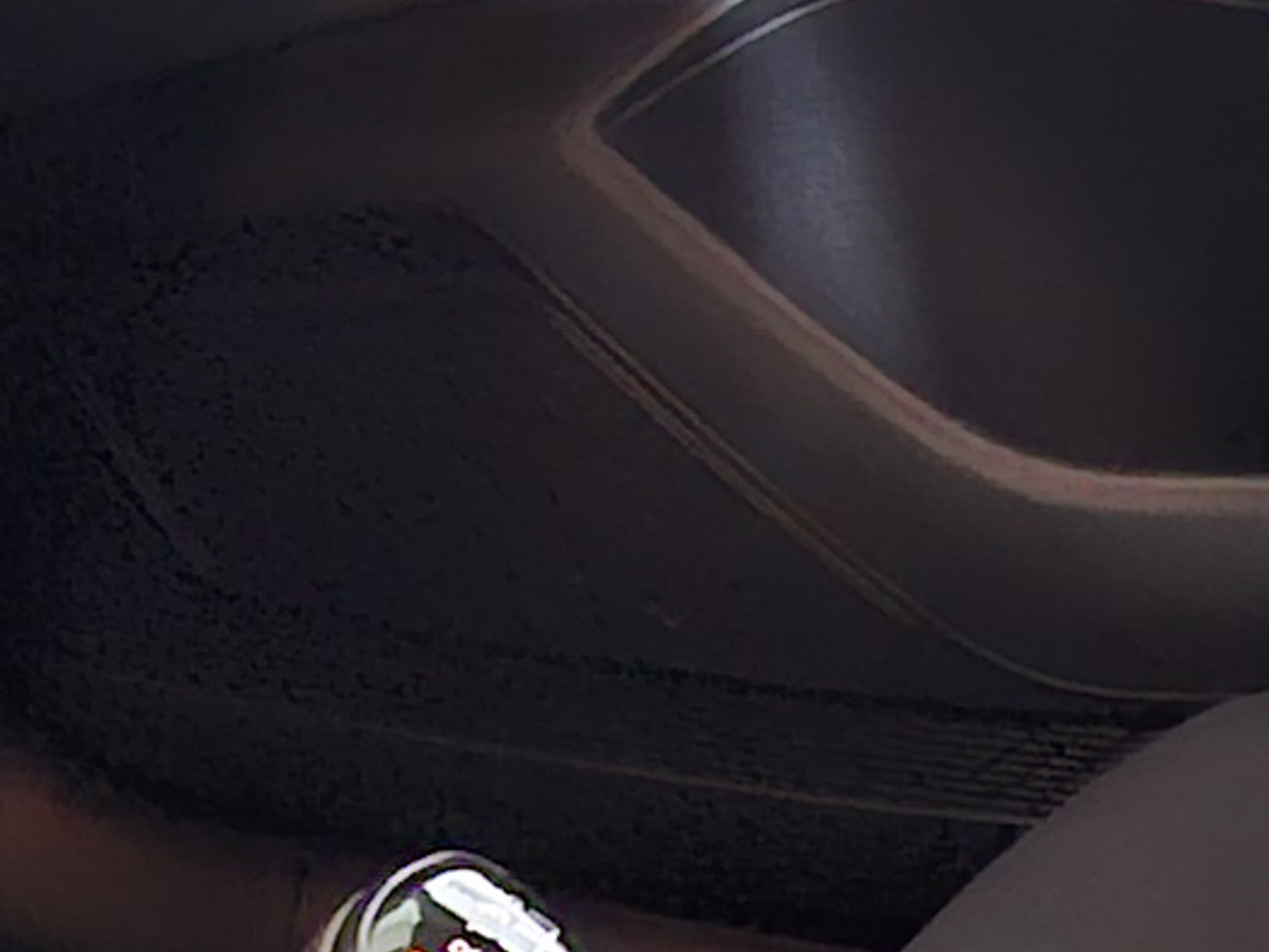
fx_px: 6562
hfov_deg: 11.0
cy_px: 1742
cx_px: 482
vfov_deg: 8.0
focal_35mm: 179
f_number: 1.8
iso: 1250
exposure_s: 1/20
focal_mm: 5.54
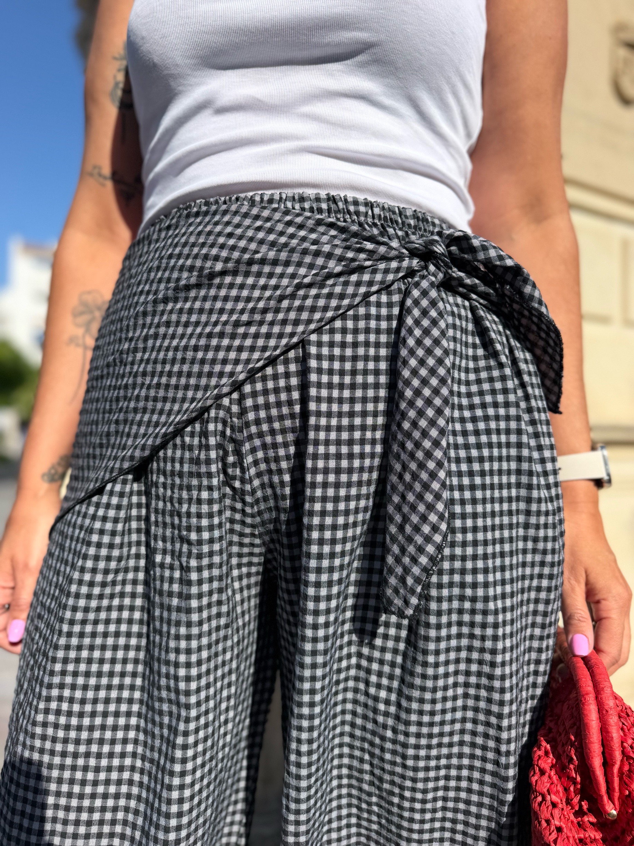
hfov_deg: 56.8
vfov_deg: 71.6
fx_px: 586
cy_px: 423
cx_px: 317
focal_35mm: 24
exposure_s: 1/4975
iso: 80
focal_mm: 6.76
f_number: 1.78
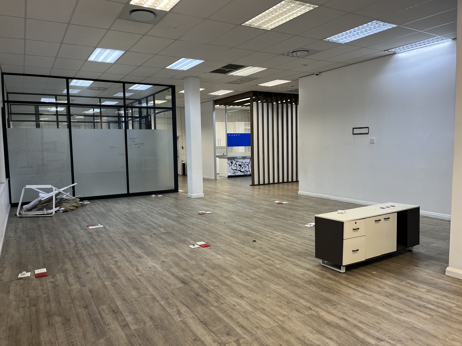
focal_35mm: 26
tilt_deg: -5.9
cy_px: 173
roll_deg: +1.3
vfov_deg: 53.1
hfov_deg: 67.3
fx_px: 347
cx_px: 231
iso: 125
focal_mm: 5.1
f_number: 1.6
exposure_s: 1/100
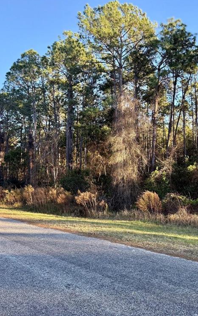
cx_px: 149
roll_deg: +1.2
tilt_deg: +5.0
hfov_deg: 35.4
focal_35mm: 35
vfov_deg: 55.3
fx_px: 302
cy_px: 154
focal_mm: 6.76
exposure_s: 1/551
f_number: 1.78
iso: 100
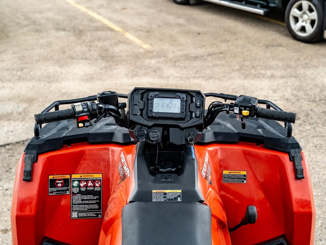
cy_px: 117
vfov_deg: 33.7
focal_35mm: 43
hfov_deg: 44.0
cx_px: 167
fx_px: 403
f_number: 4
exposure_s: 1/160
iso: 200
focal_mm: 38
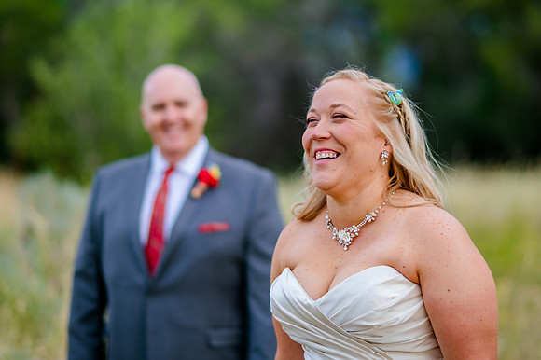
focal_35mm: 134
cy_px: 156
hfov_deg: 15.3
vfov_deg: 10.2
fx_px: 2014
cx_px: 287
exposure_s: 1/250
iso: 125
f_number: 2
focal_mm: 105
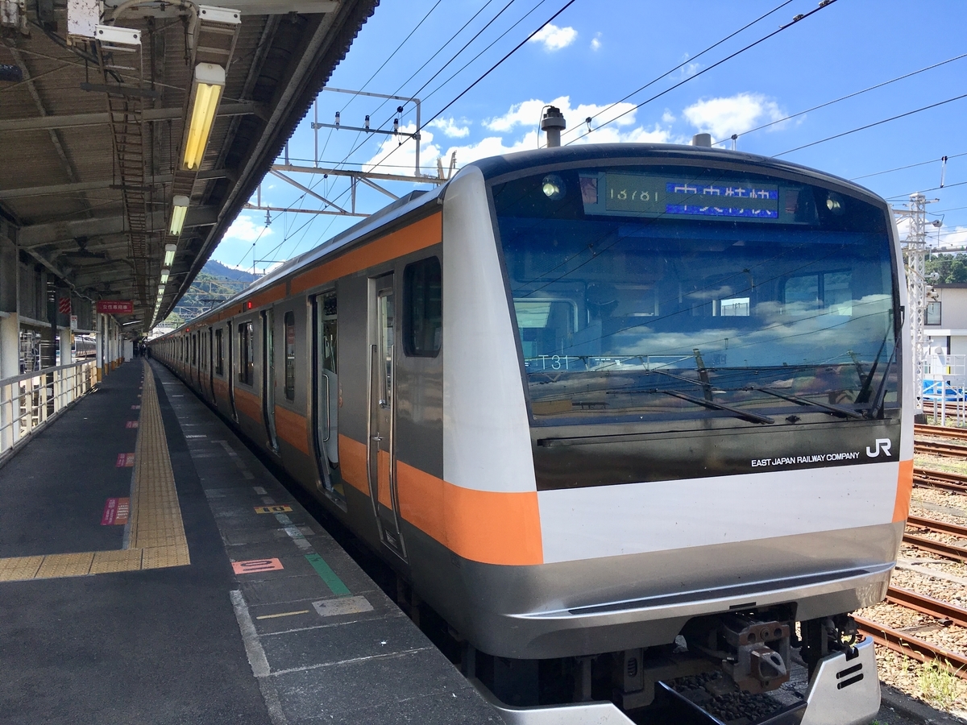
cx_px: 484
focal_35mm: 29
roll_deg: +0.1
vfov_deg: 48.2
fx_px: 810
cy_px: 362
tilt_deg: -1.1
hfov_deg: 61.7
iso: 25
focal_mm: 4.15
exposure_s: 1/1068
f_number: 2.2
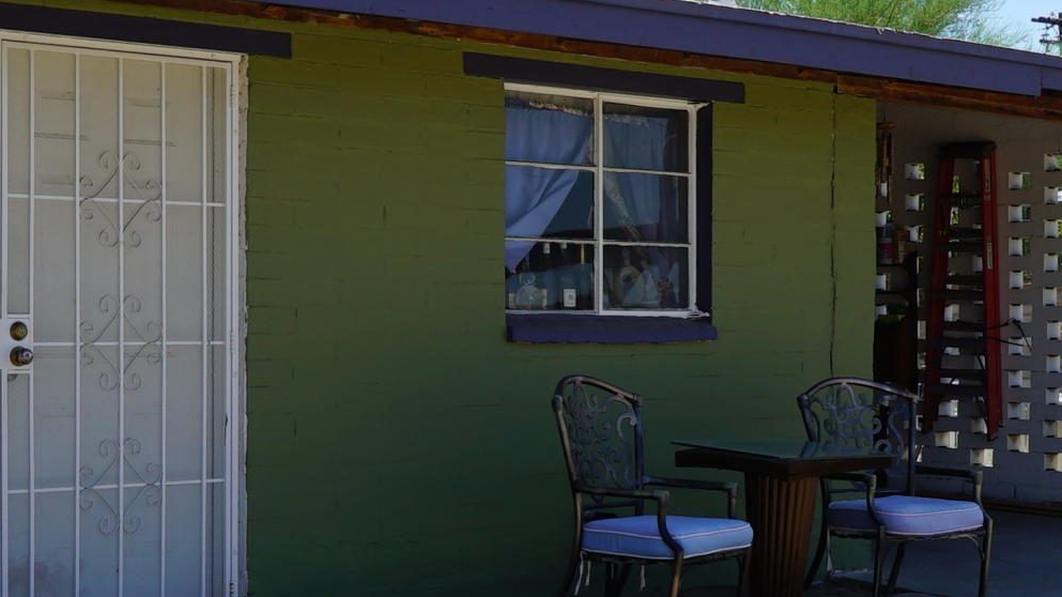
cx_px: 576
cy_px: 362
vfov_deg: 15.9
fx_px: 2140
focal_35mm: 76
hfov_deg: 27.9
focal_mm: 24
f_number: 14
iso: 100
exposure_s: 1/80
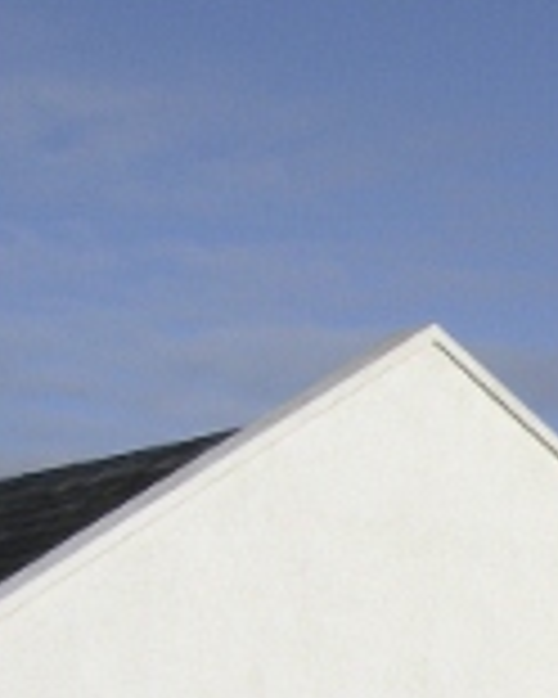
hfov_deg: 8.6
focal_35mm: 163
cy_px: 721
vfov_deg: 11.7
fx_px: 3365
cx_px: 1366
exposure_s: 1/387
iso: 64
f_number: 6.8
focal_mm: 7.5
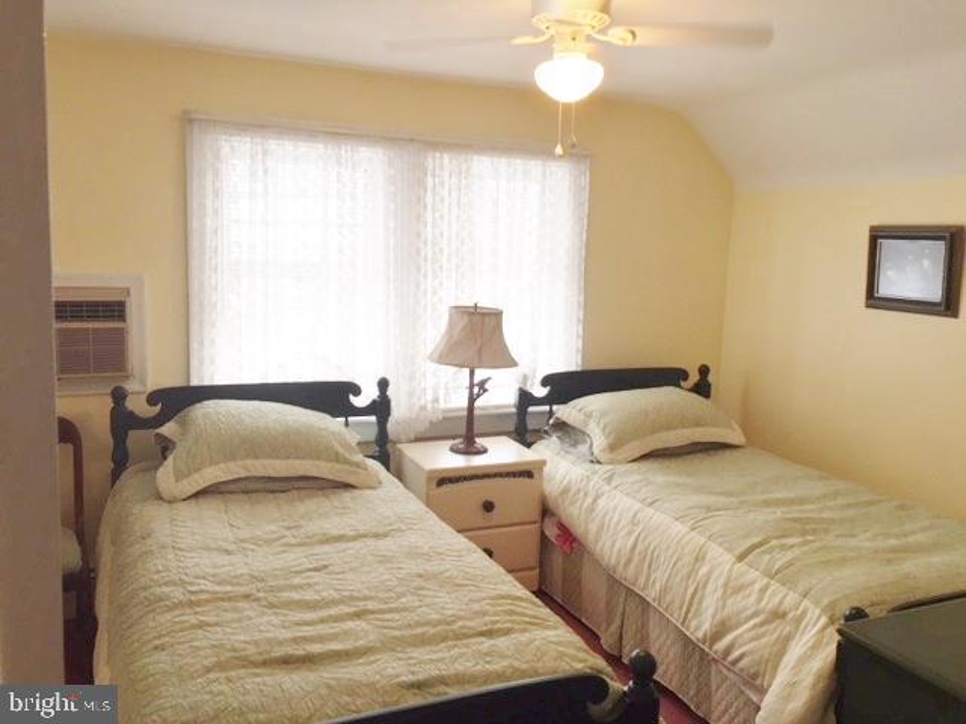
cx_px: 483
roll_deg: -2.1
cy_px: 362
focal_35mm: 29
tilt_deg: -6.8
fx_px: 809
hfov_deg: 61.7
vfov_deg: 48.2
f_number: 2.2
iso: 32
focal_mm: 4.15
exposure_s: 1/40
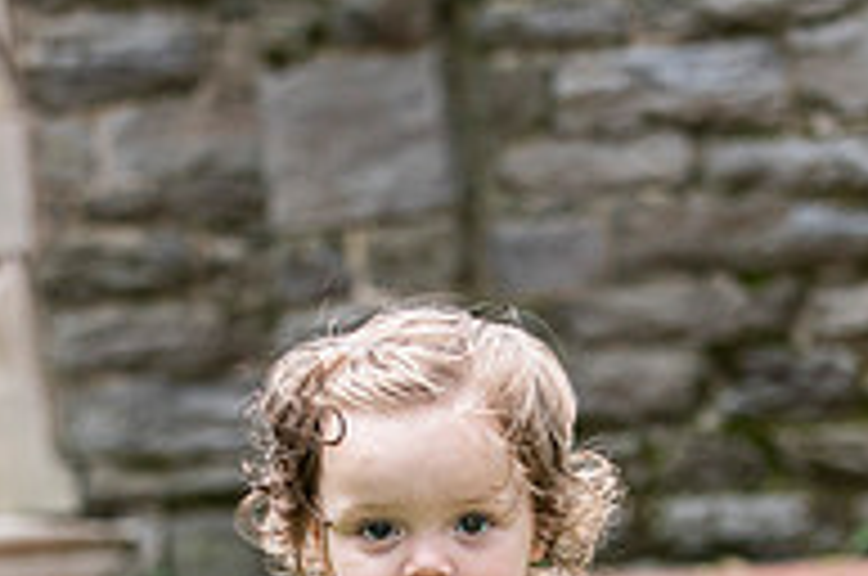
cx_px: 495
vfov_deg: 5.8
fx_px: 5657
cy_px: 862
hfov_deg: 8.8
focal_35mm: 235
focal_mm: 78
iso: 640
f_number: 4
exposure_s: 1/1000
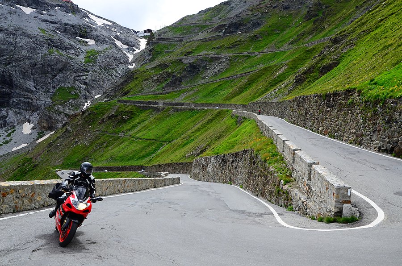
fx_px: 401
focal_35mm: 36
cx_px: 201
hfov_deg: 53.2
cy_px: 133
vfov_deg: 36.7
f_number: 7.1
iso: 100
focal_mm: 24
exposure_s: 1/200
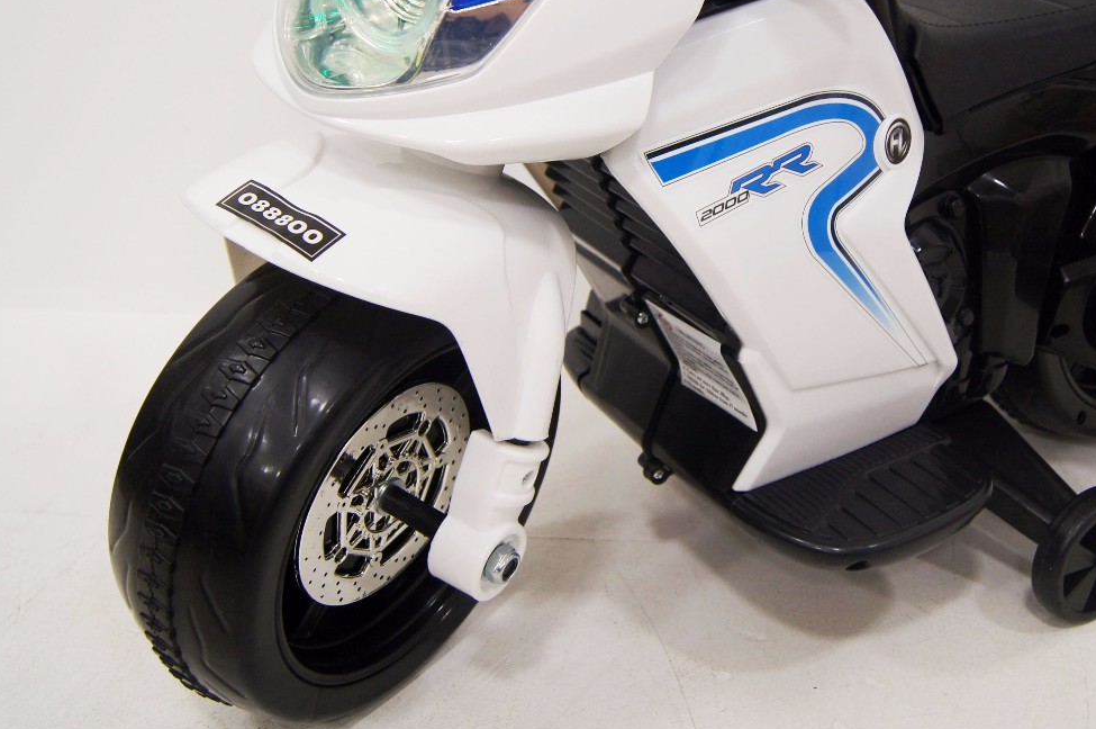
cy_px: 207
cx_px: 727
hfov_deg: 43.1
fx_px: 1369
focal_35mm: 45
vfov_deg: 29.5
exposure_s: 1/30
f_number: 3.5
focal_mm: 18
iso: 250
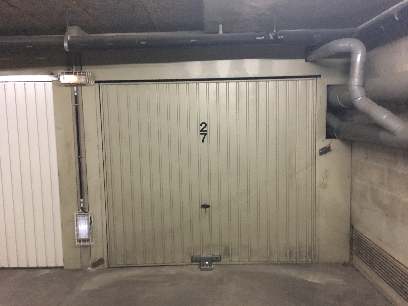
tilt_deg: -6.9
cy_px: 153
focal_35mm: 29
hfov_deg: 61.7
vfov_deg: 48.2
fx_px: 342
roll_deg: +1.2
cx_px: 204
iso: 250
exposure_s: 1/33
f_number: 2.2
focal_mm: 4.15
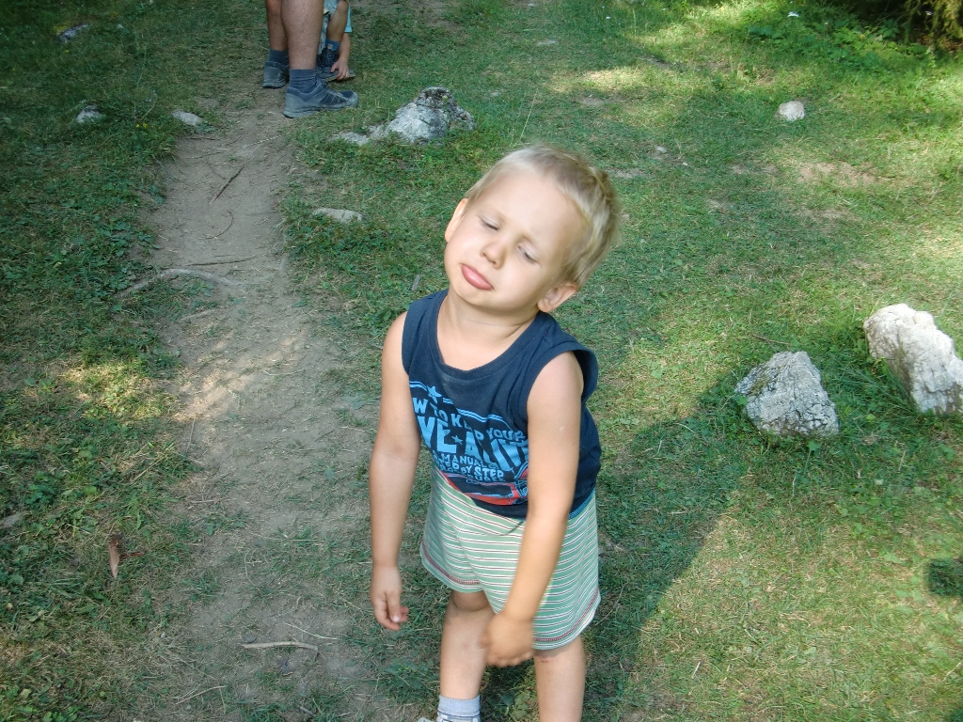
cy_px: 361
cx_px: 482
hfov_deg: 49.0
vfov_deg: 37.7
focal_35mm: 38
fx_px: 1057
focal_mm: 6.66
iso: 64
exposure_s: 1/60
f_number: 3.9
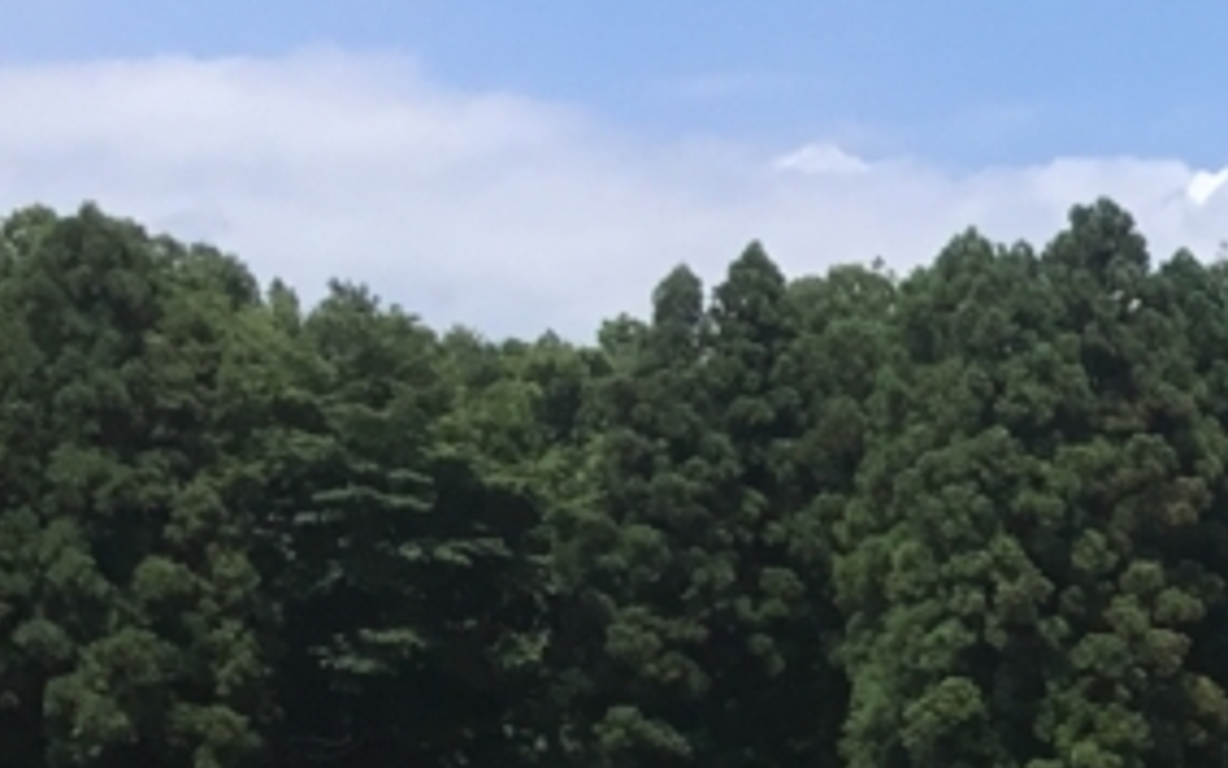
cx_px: 2074
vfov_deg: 10.7
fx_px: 3983
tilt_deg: -3.3
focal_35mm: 119
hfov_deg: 15.5
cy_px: 1119
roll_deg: -0.8
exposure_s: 1/1456
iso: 25
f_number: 2.4
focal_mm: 3.3
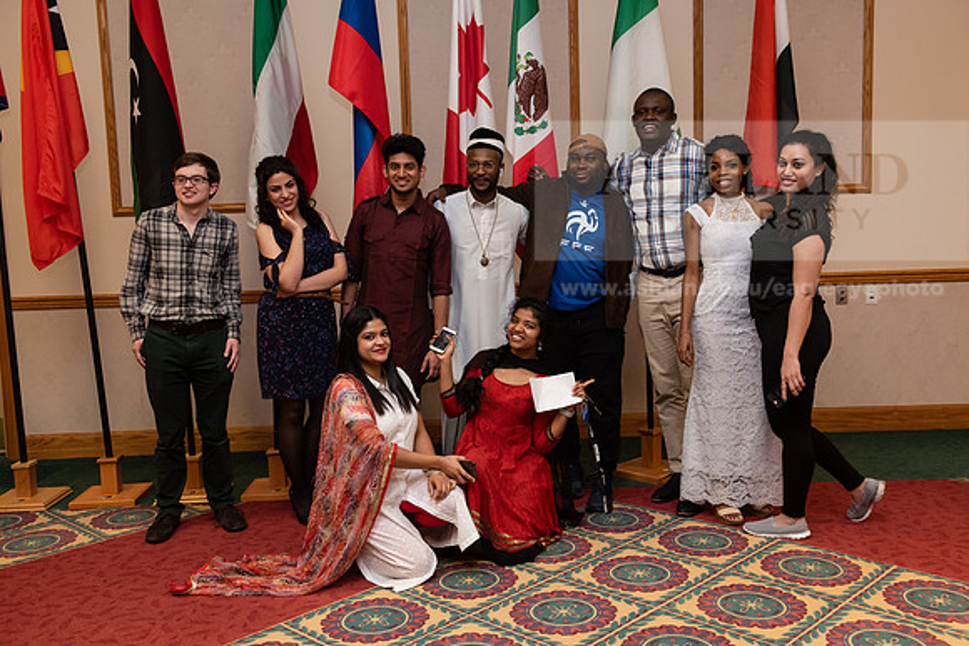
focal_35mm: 35
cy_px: 323
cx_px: 484
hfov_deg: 54.4
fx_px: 942
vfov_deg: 37.9
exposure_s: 1/200
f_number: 6.3
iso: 2000
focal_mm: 35
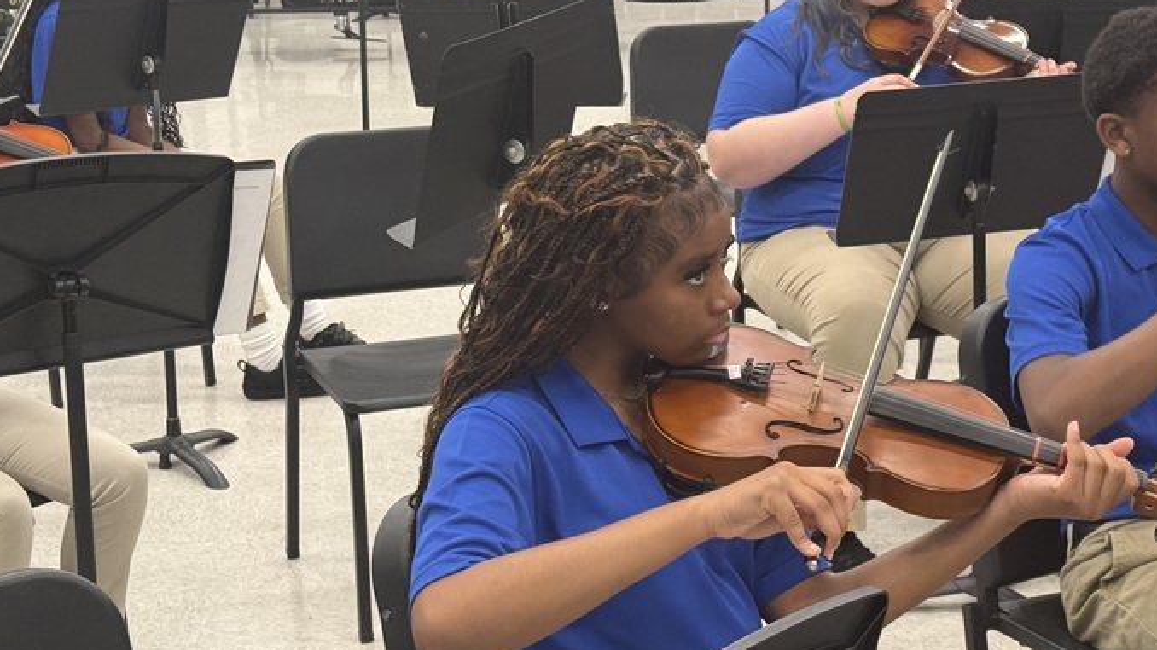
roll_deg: +1.0
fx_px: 2423
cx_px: 676
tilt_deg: -15.1
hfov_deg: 26.8
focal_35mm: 79
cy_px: 415
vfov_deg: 15.3
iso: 160
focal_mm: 6.76
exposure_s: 1/60
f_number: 1.78
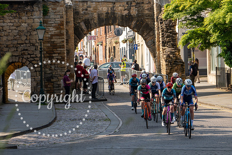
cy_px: 95
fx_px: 1127
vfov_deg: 7.9
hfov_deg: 11.7
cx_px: 164
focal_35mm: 175
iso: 200
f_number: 5
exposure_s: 1/640
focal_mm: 112
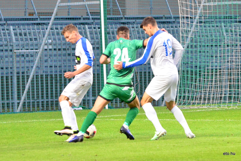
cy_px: 80
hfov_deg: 8.3
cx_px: 120
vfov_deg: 5.6
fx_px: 1657
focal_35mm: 248
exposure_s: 1/500
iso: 6400
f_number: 5
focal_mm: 165
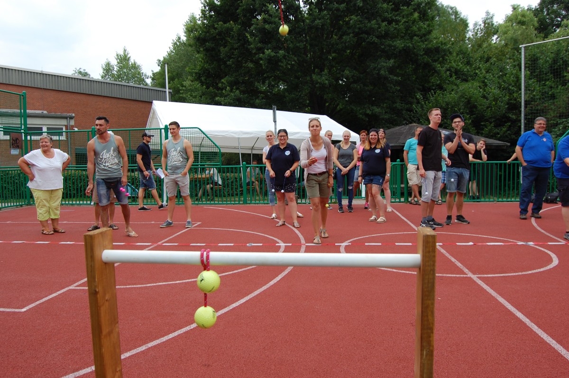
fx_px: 426
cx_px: 284
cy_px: 189
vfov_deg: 47.9
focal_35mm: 27
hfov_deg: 67.4
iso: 200
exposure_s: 1/200
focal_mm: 18
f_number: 7.1
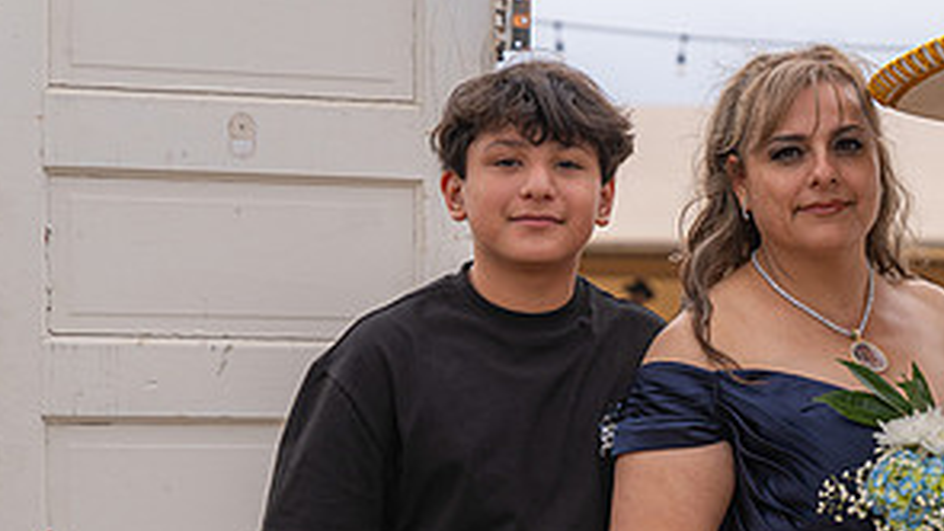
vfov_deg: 8.9
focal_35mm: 136
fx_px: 3405
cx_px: 906
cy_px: 478
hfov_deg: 15.5
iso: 100
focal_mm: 66
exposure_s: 1/250
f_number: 4
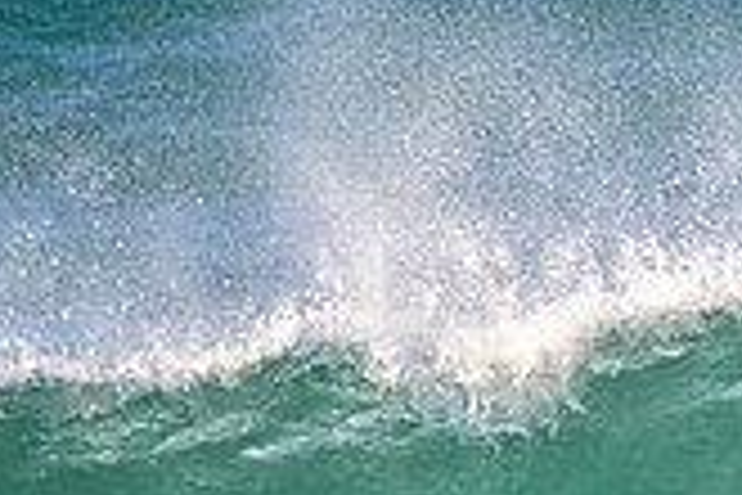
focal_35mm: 2804
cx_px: 1196
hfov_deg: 0.7
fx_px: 57789
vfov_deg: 0.5
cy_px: 547
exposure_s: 1/1600
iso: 2500
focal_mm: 800
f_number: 11
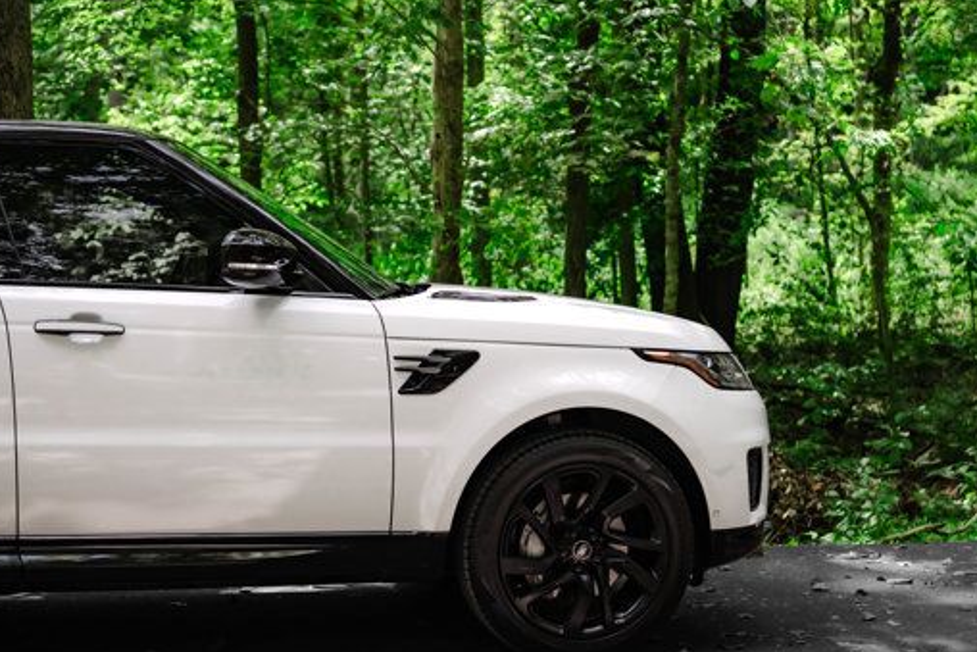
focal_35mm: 63
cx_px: 525
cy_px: 378
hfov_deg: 31.9
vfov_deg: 21.6
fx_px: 1710
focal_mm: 50
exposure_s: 1/1600
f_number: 3.5
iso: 500
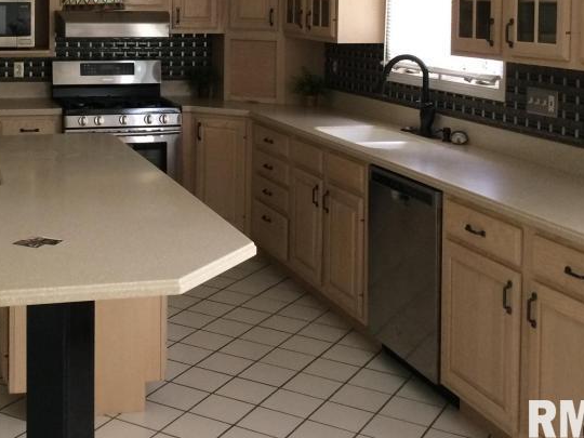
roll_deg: -0.7
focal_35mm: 55
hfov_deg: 34.1
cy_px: 40
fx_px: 928
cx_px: 140
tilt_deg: -2.0
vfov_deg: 25.7
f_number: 2.2
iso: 125
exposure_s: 1/30
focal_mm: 4.15
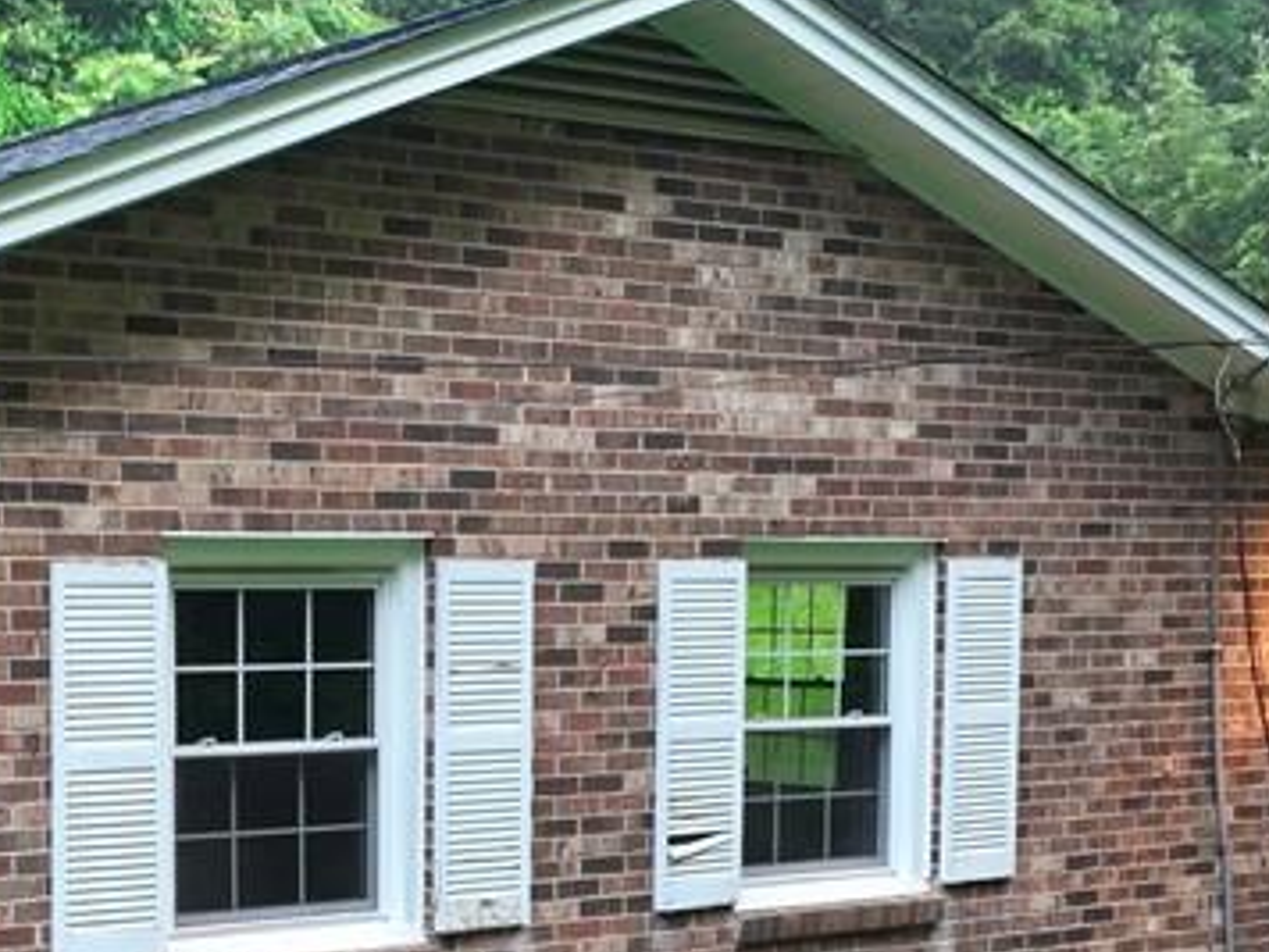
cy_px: 865
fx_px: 2529
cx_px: 178
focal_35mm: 69
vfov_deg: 20.8
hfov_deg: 27.4
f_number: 2.8
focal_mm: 12.3
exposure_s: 1/15
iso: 290
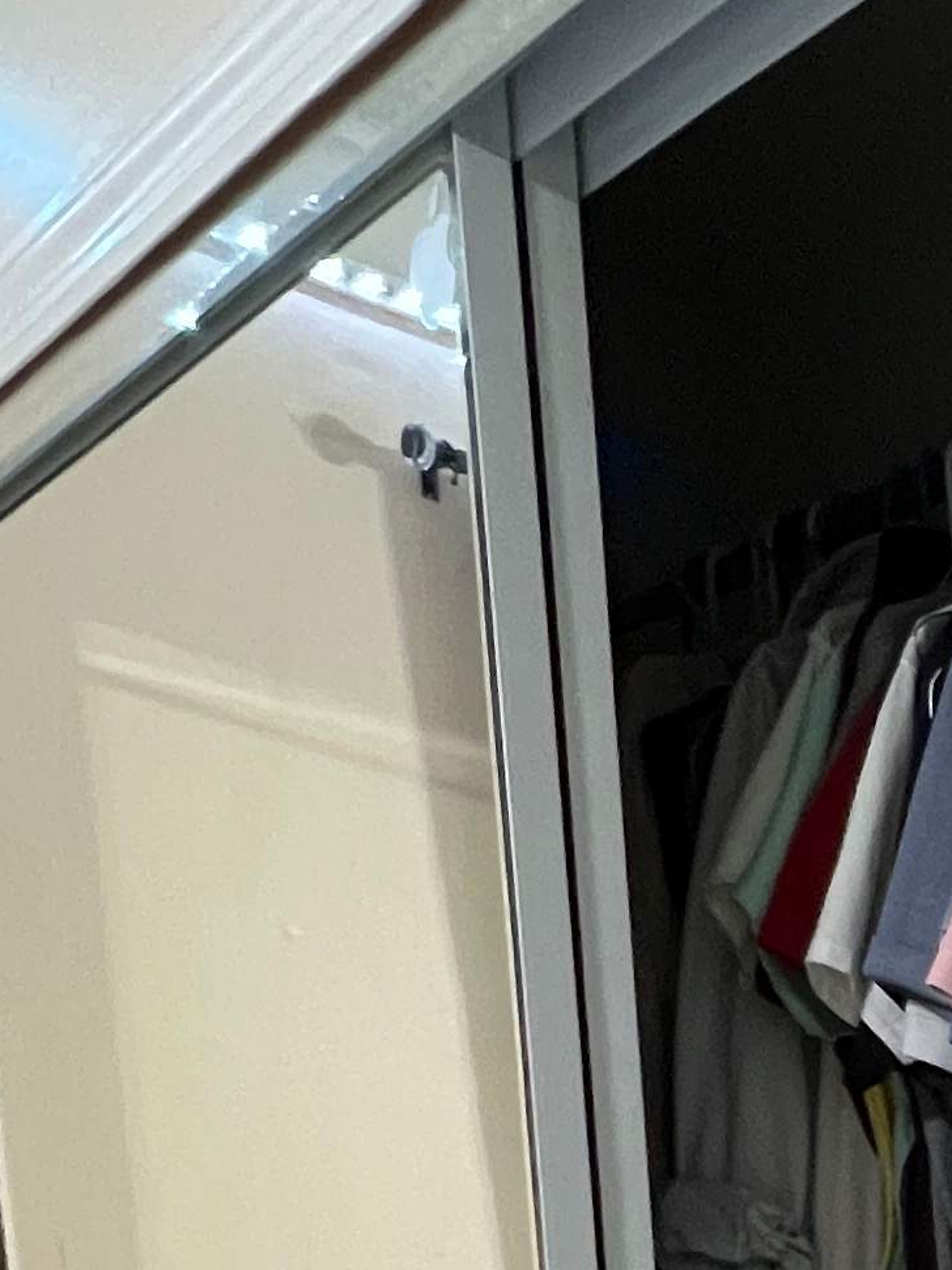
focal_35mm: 54
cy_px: 1879
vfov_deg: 26.4
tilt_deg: -12.5
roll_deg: -0.3
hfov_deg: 22.5
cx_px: 1407
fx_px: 1981
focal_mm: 1.57
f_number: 1.8
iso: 500
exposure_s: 1/45
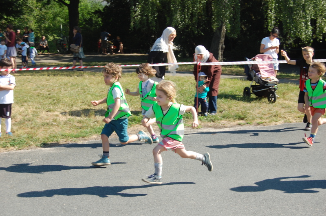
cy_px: 108
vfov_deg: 23.7
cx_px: 163
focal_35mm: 57
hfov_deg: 35.1
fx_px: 516
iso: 200
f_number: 8
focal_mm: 38
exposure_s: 1/250
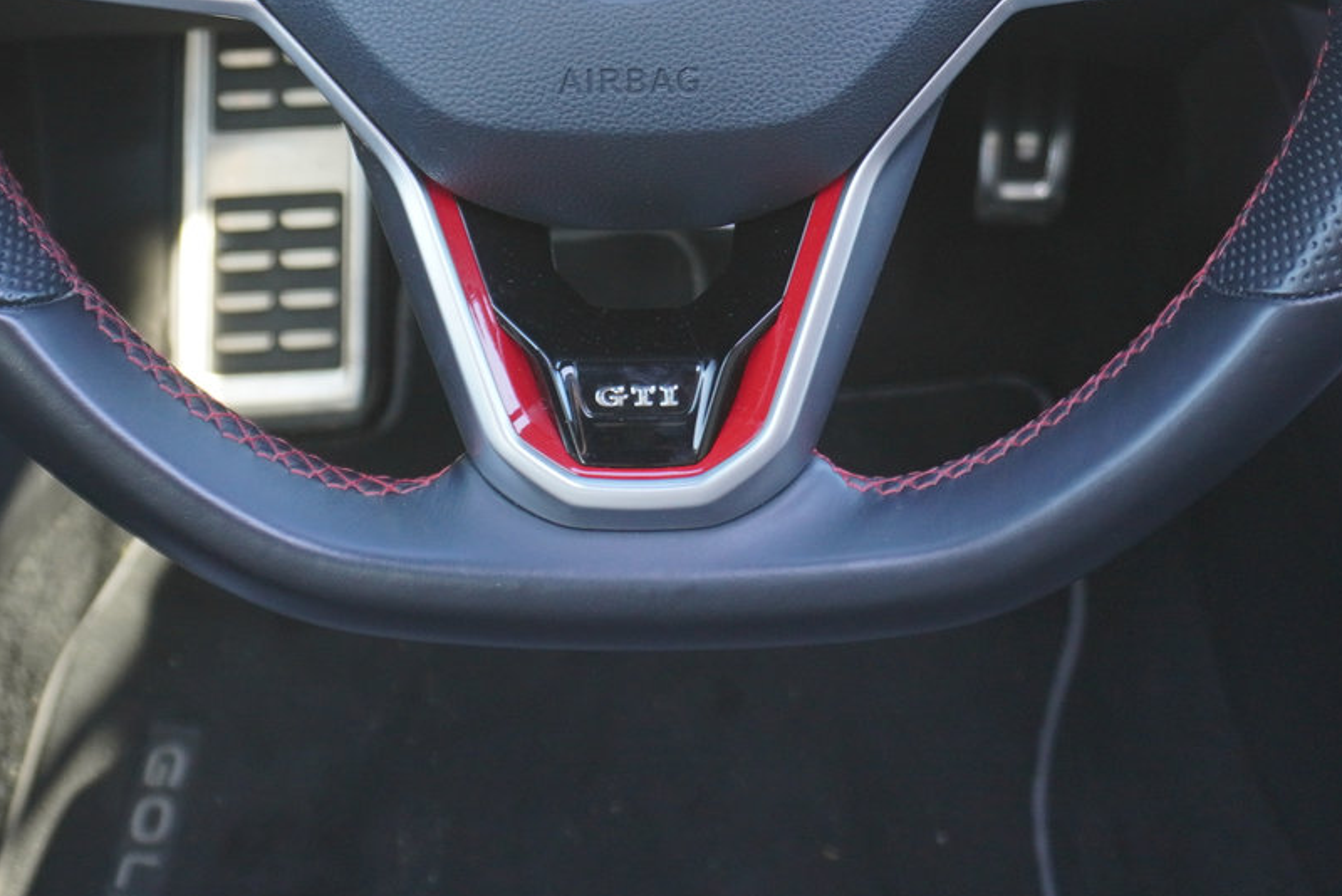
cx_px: 654
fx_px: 2237
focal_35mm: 60
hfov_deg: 33.4
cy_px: -133
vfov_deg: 21.3
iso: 250
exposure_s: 1/30
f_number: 3.5
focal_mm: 16
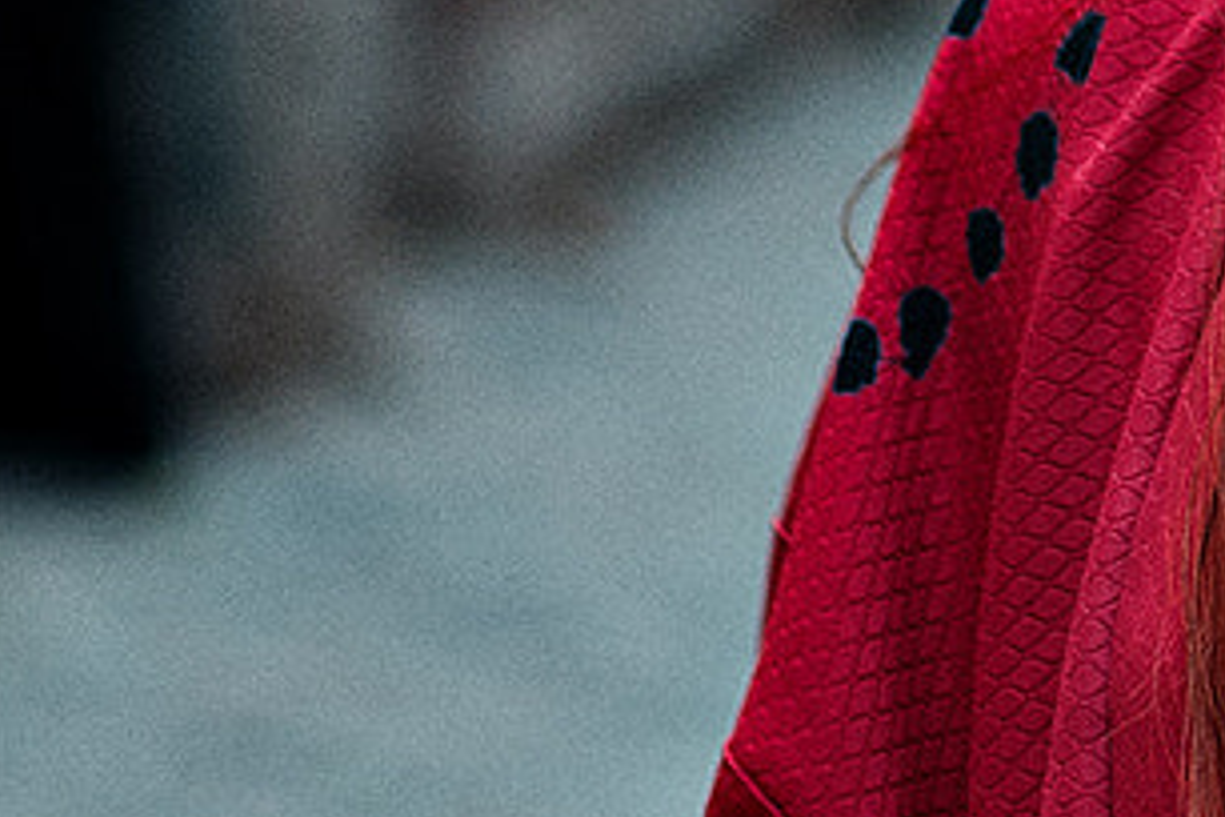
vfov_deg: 7.4
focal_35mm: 183
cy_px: -481
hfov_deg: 10.7
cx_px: 2014
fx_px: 6227
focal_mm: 35
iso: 80
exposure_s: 1/640
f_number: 1.8
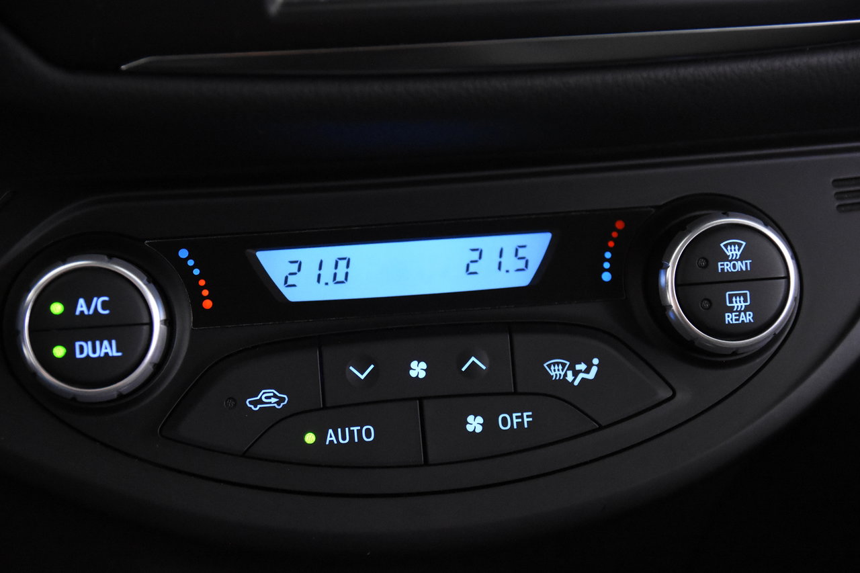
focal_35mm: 75
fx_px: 1791
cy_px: 286
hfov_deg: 27.0
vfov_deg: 18.2
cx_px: 430
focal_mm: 50
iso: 6400
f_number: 3.8
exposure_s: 1/80
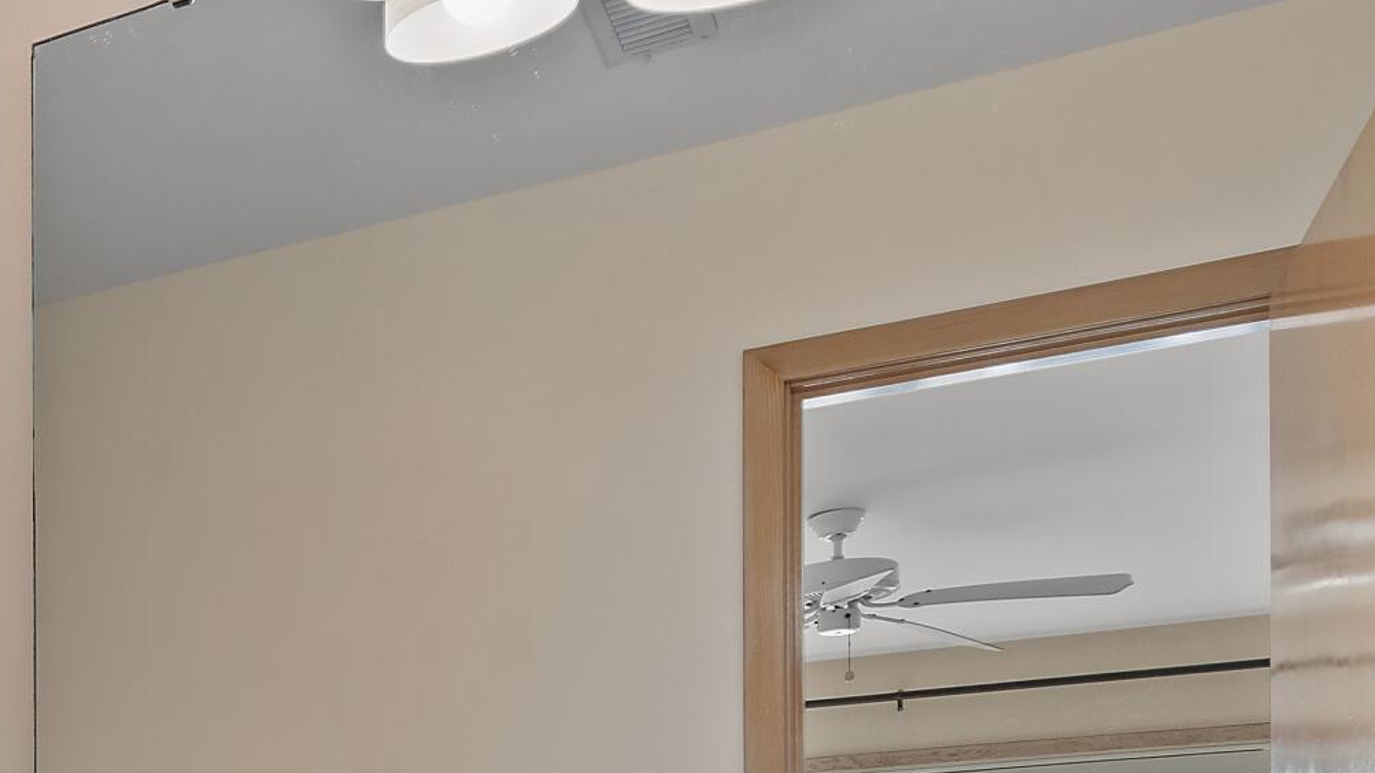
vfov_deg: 22.4
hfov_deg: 37.6
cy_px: 1043
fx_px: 1713
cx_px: -82
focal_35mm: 47
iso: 100
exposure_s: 1/13
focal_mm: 10
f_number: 4.5
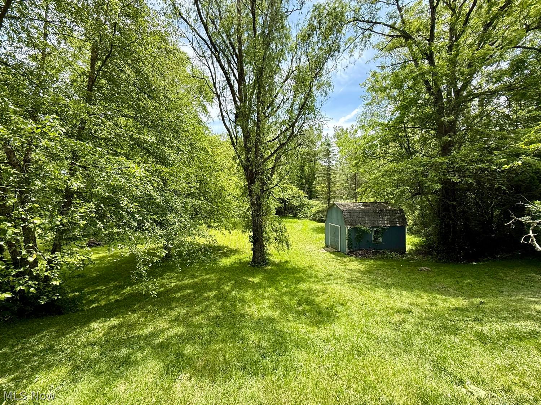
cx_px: 270
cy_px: 202
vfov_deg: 85.7
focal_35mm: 14
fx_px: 219
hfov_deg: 102.1
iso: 64
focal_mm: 2.22
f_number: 2.2
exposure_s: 1/651
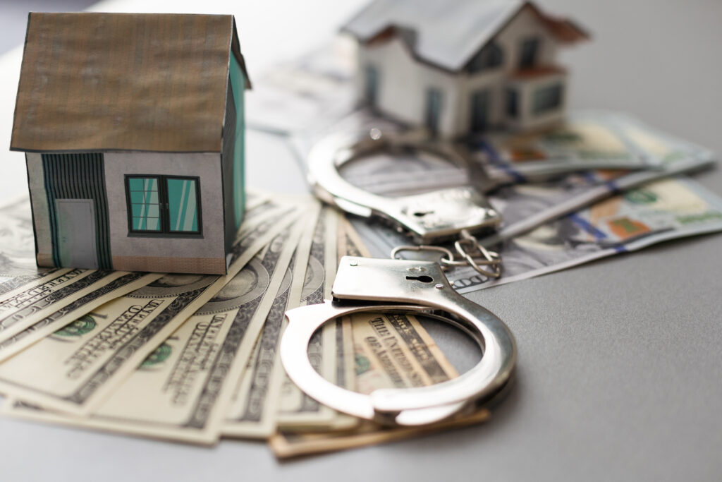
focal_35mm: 50
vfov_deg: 27.0
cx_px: 361
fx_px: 1003
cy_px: 241
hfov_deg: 39.6
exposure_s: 1/50
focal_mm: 50
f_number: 2.8
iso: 200
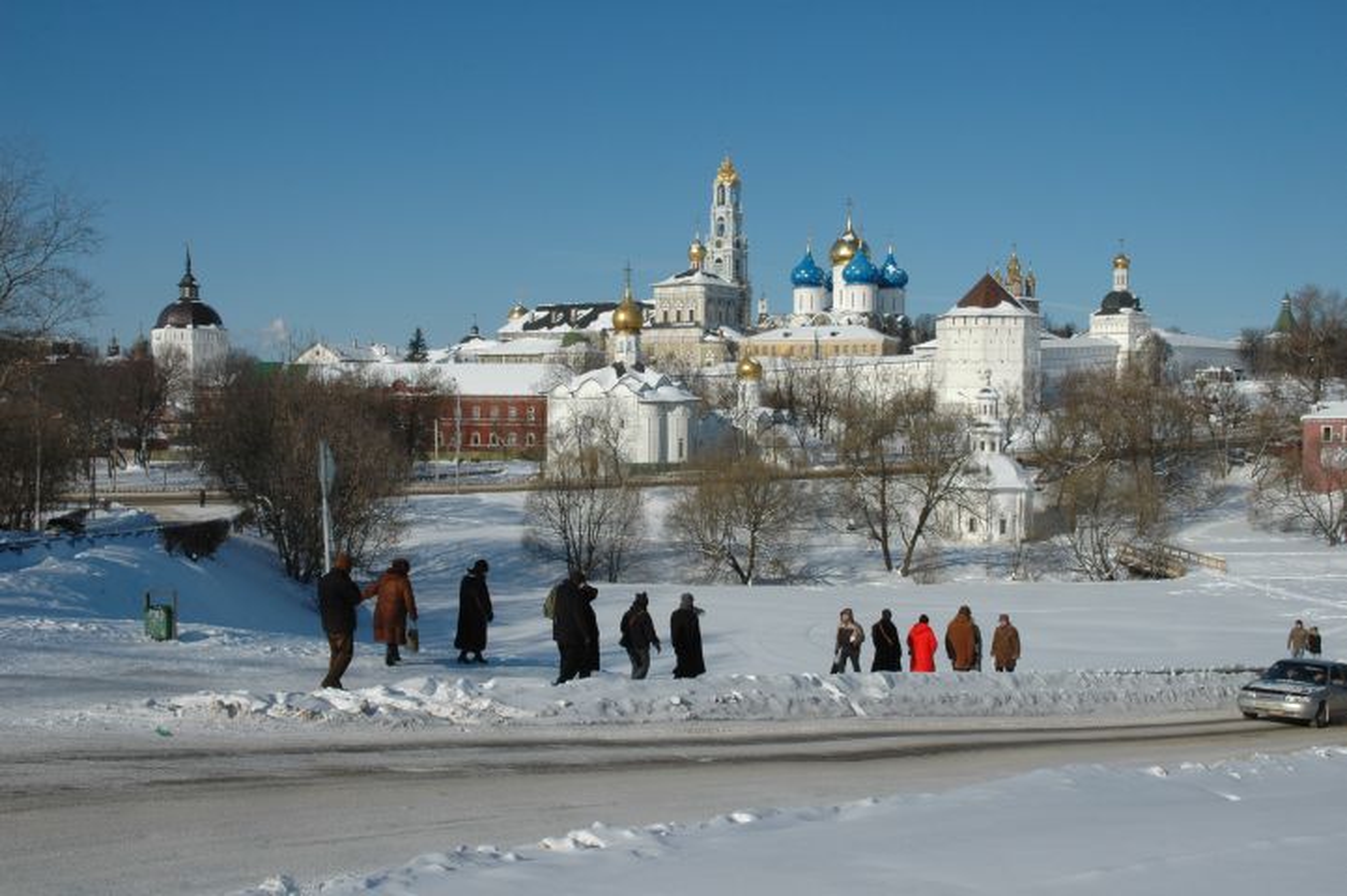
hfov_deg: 51.3
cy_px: 448
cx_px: 674
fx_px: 1402
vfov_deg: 35.5
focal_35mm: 38
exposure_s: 1/250
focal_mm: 25
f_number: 16
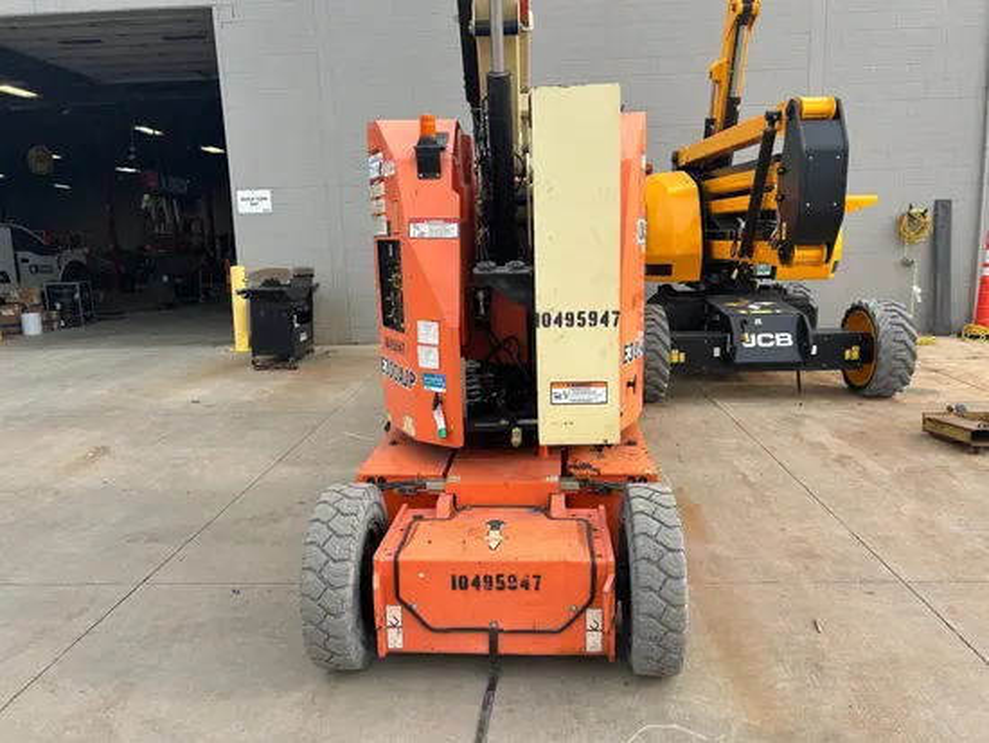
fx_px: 743
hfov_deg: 67.3
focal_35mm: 26
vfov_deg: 53.1
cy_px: 372
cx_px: 494
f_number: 1.5
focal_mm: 5.7
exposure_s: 1/1183
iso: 50
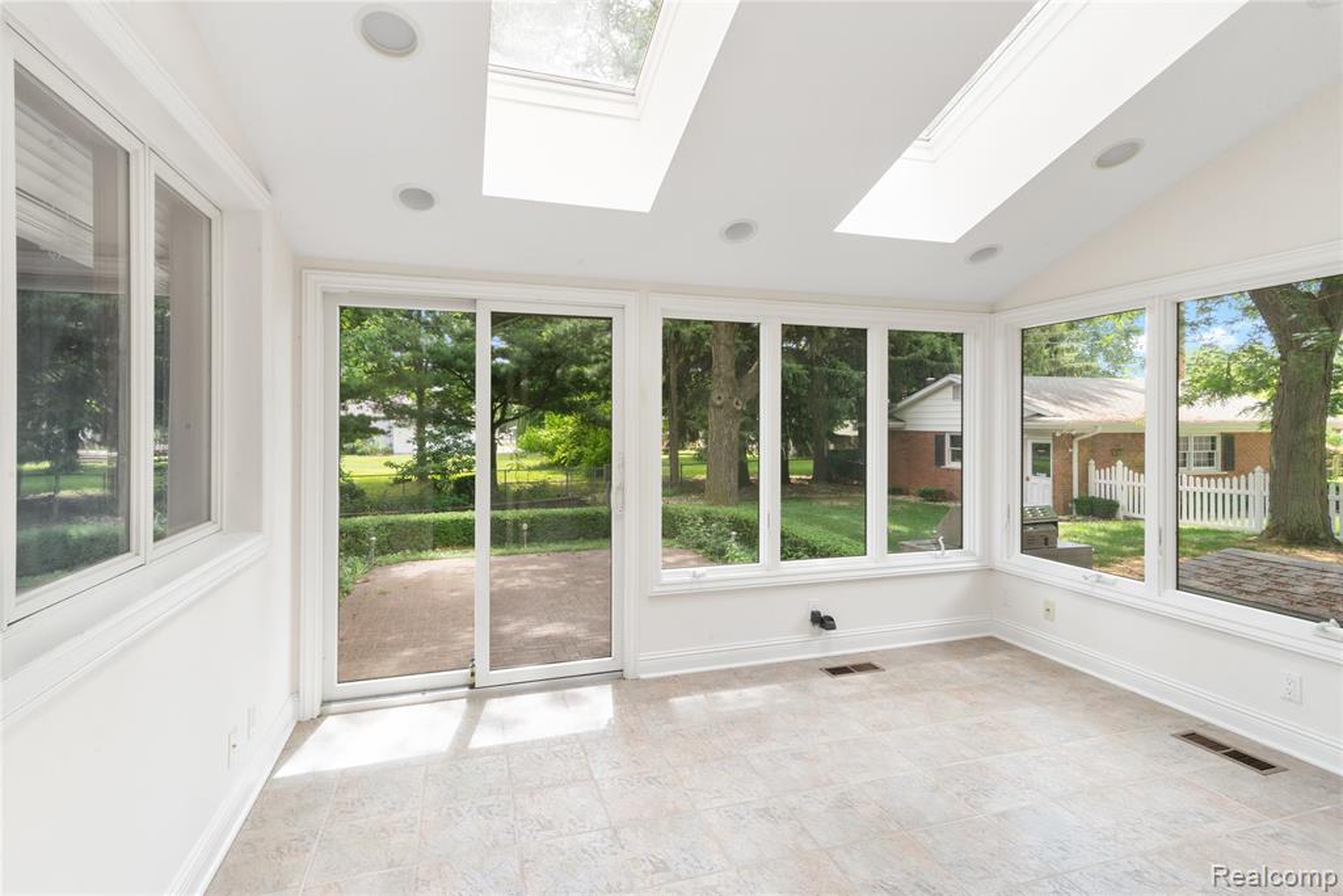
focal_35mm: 17
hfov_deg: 93.3
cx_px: 672
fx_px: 634
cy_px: 448
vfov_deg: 70.5
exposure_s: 1/6
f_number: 9
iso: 320
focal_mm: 17
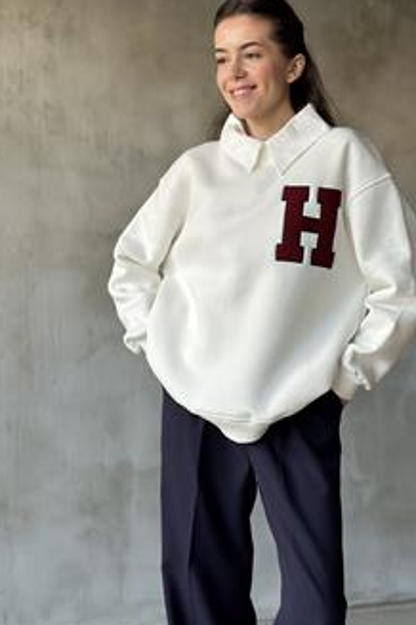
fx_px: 1127
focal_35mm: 65
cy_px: 277
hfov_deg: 20.9
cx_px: 233
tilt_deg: +0.7
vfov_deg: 30.9
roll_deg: -0.8
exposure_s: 1/71
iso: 125
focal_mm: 6.86
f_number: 1.78
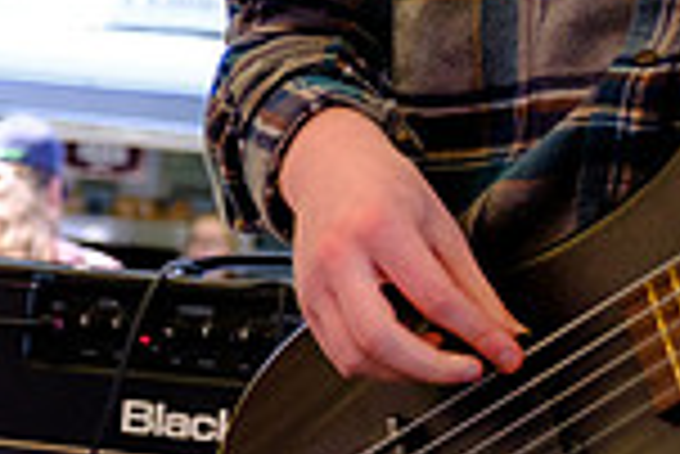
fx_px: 2912
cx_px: -500
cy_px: 227
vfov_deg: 8.9
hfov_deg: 12.3
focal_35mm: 154
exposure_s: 1/2000
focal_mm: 26.6
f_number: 2.8
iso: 640
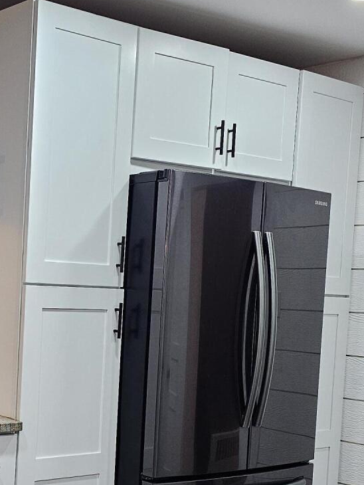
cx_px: -17
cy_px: 347
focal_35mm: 63
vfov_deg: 30.3
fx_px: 883
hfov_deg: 22.2
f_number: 1.7
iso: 320
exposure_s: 1/120
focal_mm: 6.3
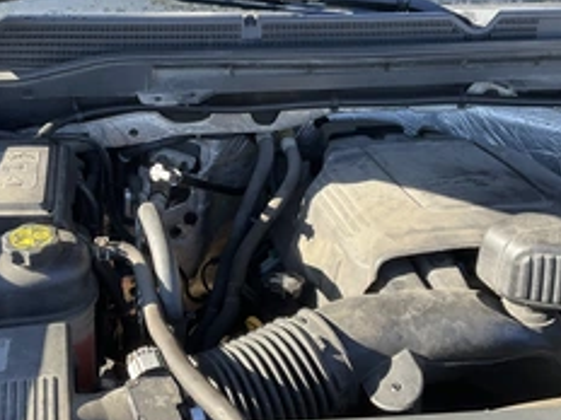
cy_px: 176
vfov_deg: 29.1
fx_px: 810
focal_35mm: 50
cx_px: 222
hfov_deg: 38.0
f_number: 1.8
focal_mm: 3
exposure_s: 1/134
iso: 25
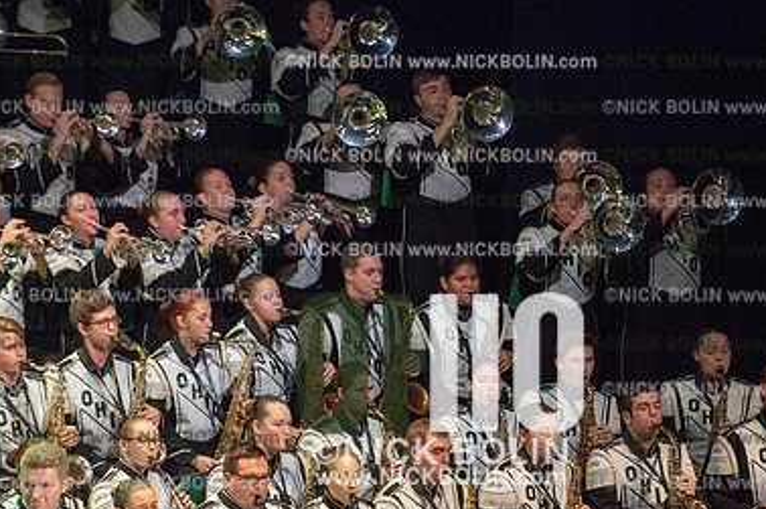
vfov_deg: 4.5
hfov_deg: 6.7
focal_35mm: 307
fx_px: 6524
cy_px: 389
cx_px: 440
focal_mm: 200
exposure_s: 1/1600
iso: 8000
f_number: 2.8
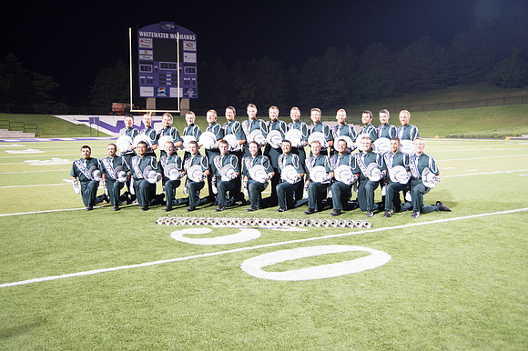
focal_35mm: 38
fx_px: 557
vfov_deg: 35.0
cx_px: 264
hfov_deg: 50.7
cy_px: 176
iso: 1000
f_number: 5
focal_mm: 38
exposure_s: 1/20
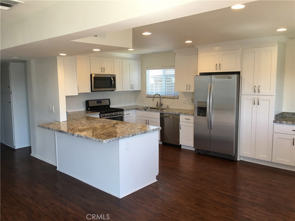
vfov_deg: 48.2
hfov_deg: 61.7
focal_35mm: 29
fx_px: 247
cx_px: 148
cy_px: 110
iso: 25
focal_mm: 4.15
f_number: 2.2
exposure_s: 1/30
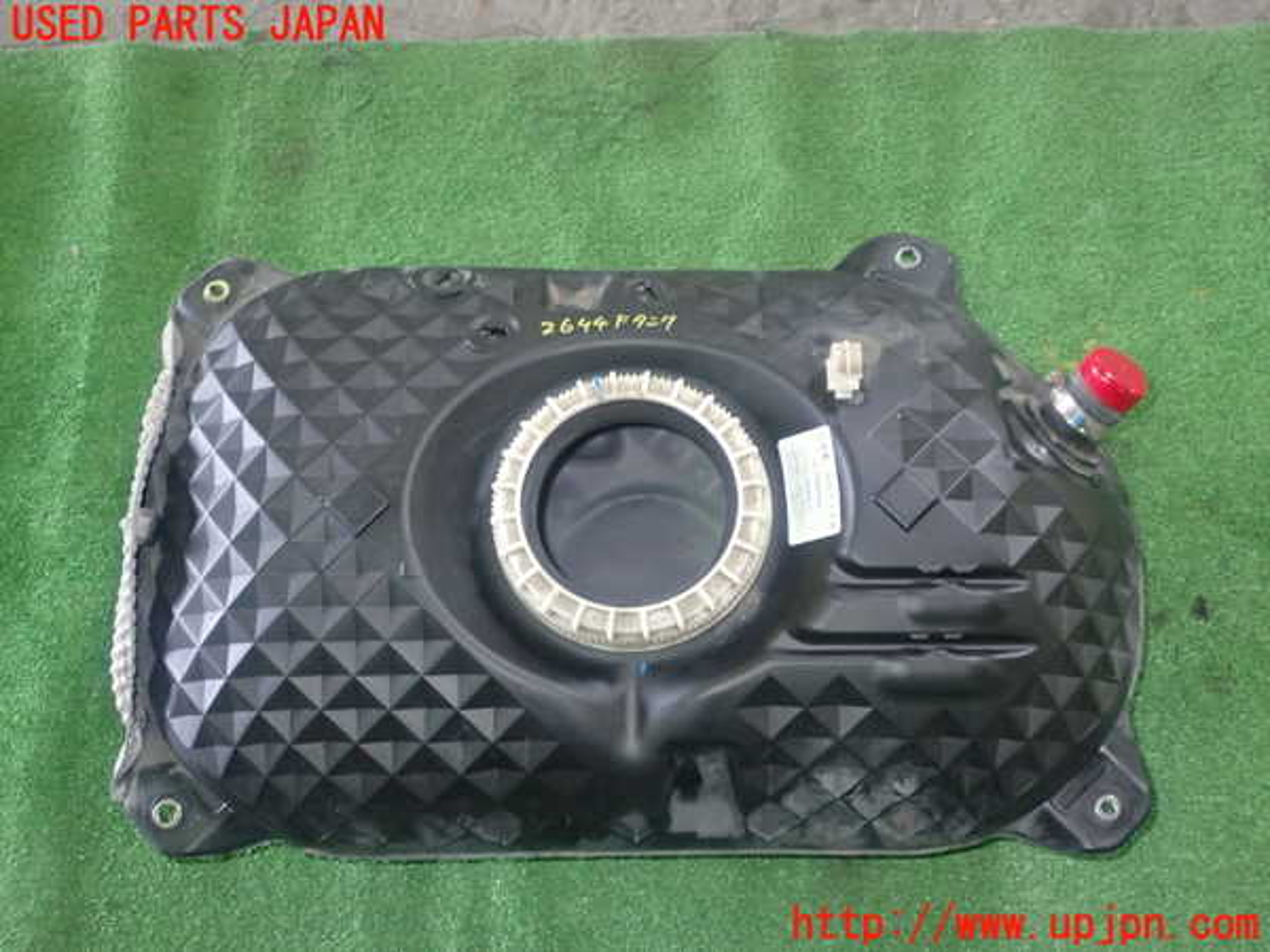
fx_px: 1394
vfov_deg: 37.7
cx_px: 635
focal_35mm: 38
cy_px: 476
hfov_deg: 49.0
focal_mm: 6.83
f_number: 2.7
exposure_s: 1/40
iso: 400
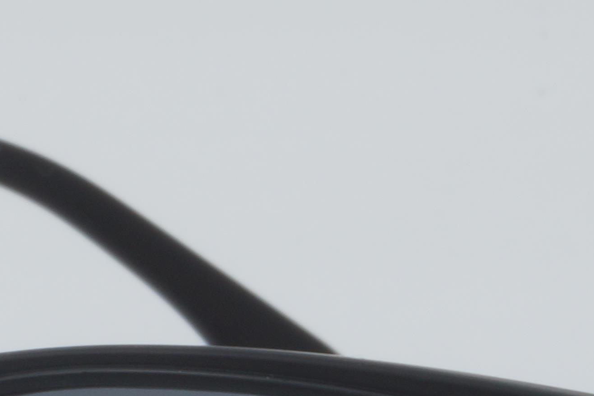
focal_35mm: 343
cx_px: 307
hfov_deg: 6.0
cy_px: 630
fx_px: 5660
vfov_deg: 4.0
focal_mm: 50
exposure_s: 1/4
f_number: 32
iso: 100
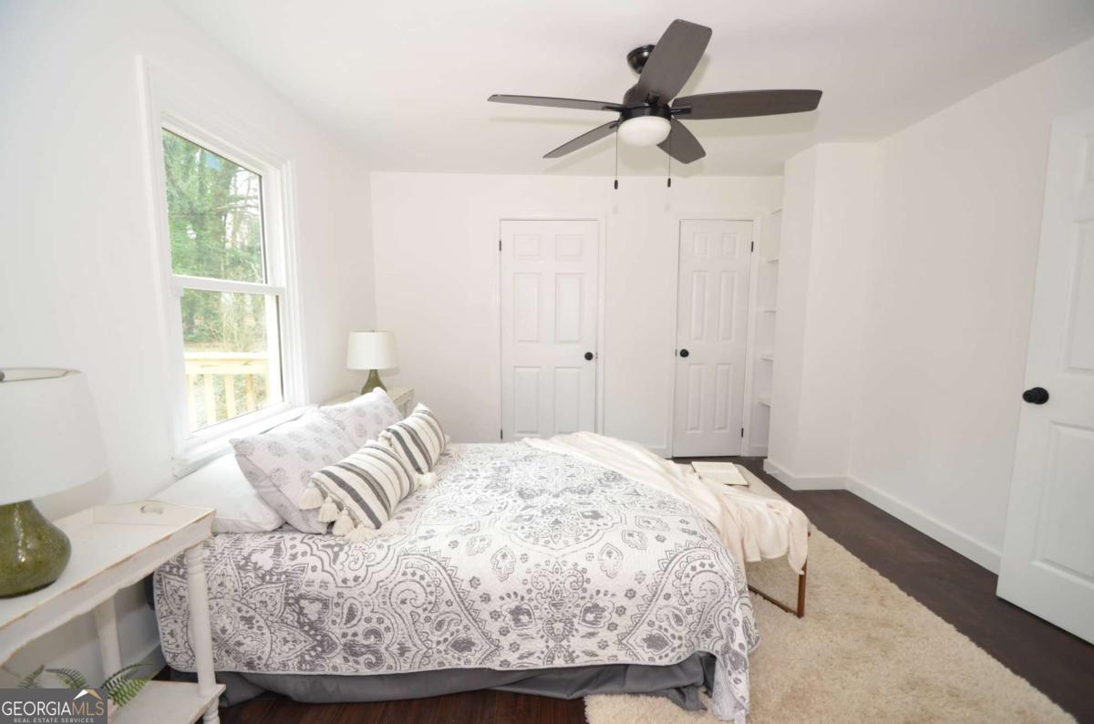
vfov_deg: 77.0
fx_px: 455
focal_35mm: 15
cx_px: 547
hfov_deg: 100.5
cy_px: 362
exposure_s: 1/60
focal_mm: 10
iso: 400
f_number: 4
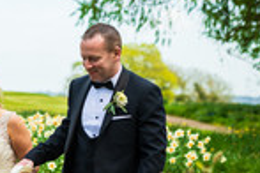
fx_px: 1379
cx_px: -12
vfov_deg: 7.2
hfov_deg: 10.7
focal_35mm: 191
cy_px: 140
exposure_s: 1/640
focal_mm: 70
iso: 160
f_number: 4.5
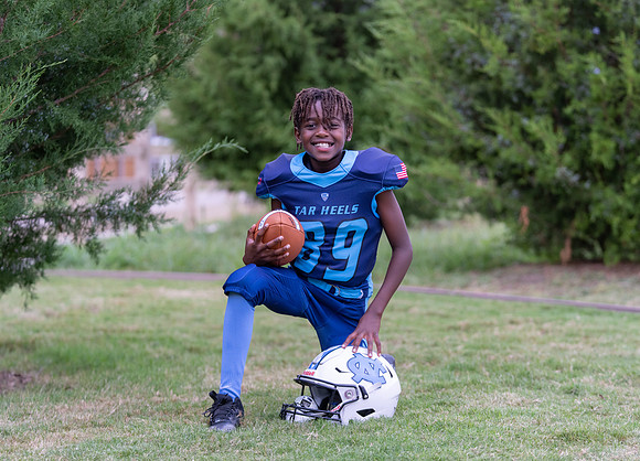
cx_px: 340
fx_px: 1837
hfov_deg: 19.8
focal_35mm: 101
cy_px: 225
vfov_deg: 14.3
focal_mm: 86
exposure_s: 1/320
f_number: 2.8
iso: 640
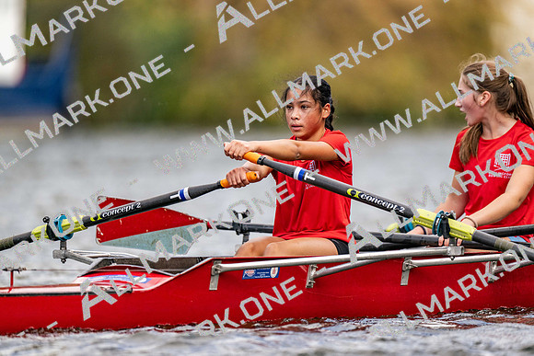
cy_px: 178
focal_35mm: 600
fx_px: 8906
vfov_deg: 2.3
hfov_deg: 3.4
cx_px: 267
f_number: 4
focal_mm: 600
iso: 500
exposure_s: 1/2500
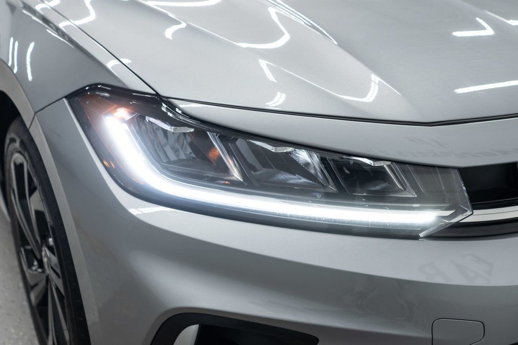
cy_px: 172
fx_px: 604
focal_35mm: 42
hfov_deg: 46.4
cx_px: 259
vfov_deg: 31.9
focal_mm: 28
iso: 200
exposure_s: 1/50
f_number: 3.2
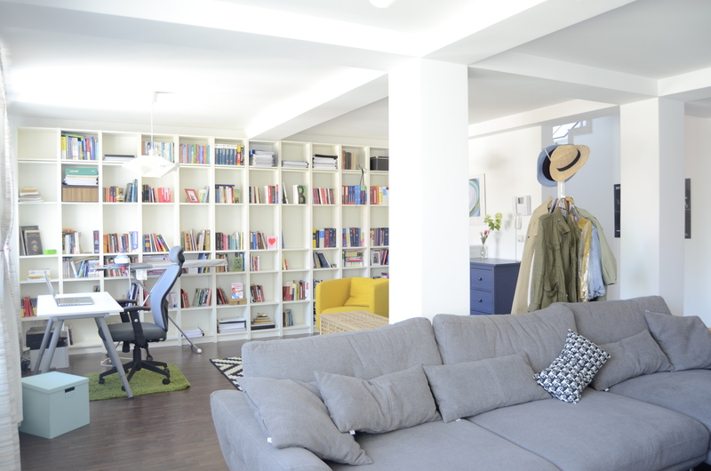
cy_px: 236
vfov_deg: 47.7
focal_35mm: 27
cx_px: 356
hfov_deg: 67.5
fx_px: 532
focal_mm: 18
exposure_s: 1/60
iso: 800
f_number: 4
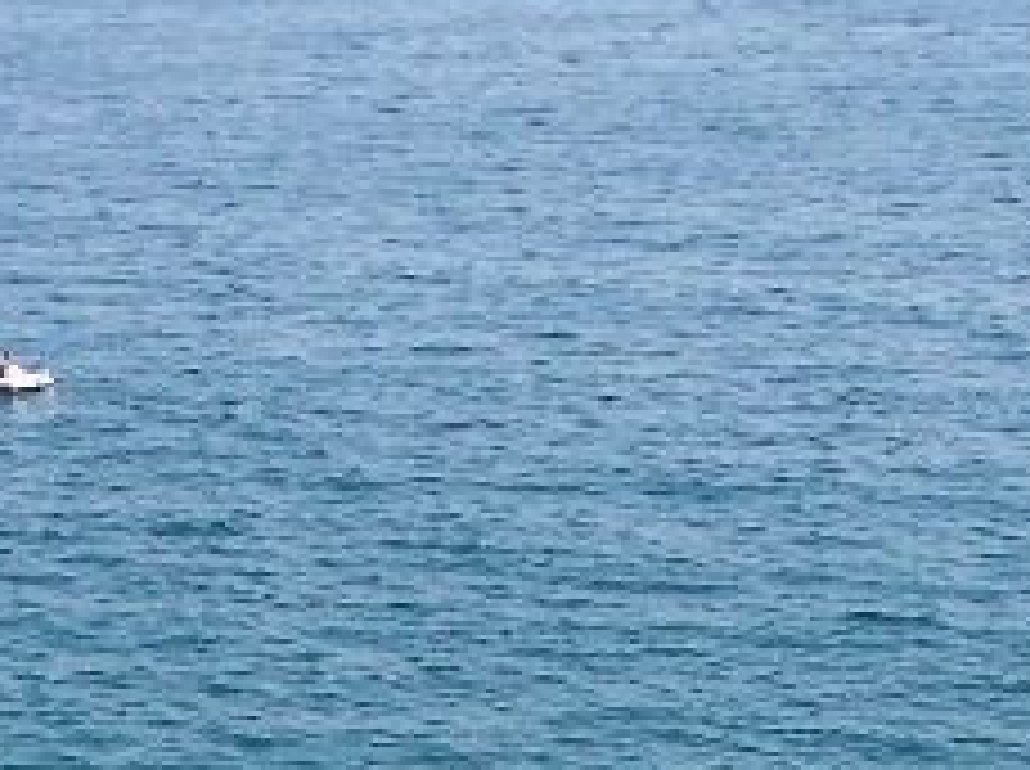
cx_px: -270
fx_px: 3951
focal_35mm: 133
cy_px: 1301
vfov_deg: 10.6
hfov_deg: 14.3
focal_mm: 8
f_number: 4.8
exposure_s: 1/500
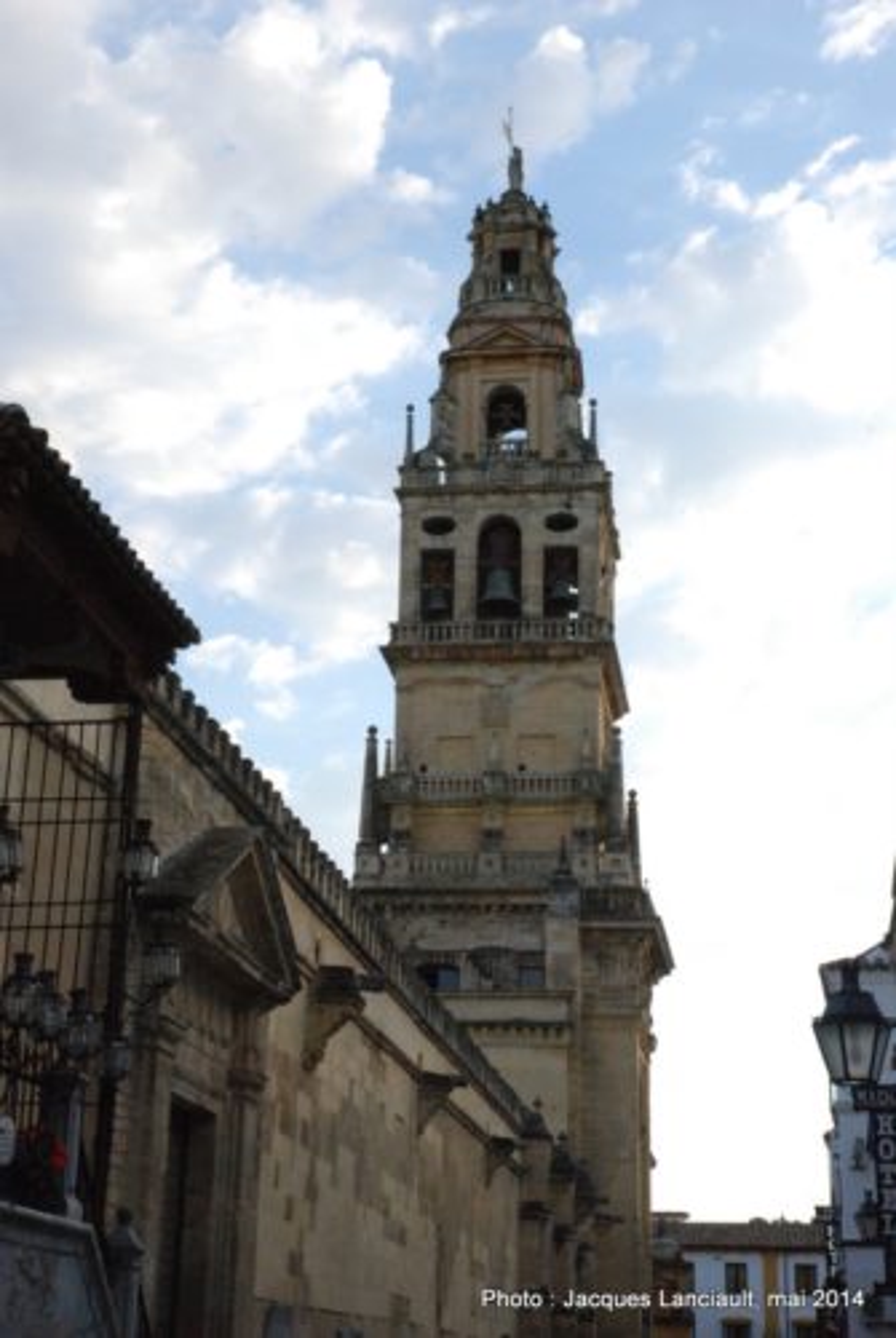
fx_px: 2232
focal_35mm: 60
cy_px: 669
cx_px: 448
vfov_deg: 33.4
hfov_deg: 22.7
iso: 1600
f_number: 25
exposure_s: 1/200
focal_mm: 40
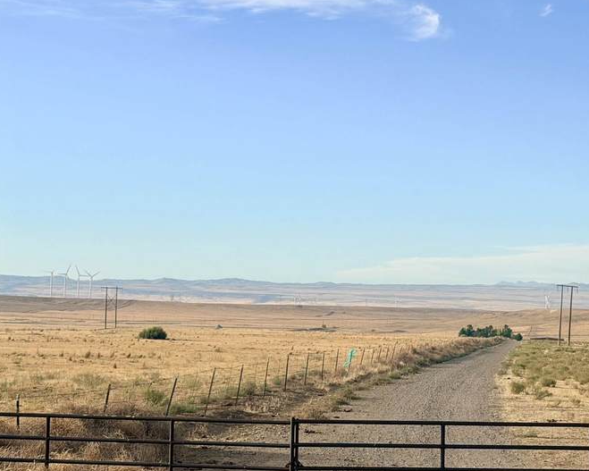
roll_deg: -1.2
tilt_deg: +2.7
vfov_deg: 16.9
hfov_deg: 20.9
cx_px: 408
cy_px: 224
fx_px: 1586
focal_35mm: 91
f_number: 1.78
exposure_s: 1/4878
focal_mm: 6.76
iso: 64
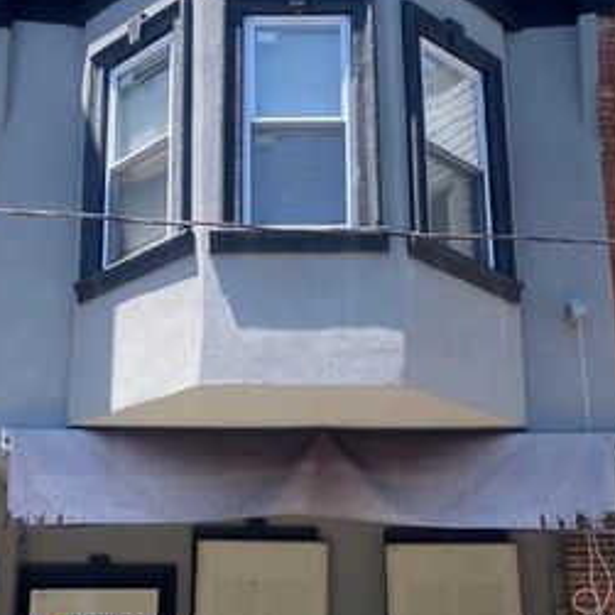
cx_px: 287
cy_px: 469
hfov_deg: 28.2
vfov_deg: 27.7
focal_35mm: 61
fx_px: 1226
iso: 32
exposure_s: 1/1258
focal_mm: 4.25
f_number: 1.8
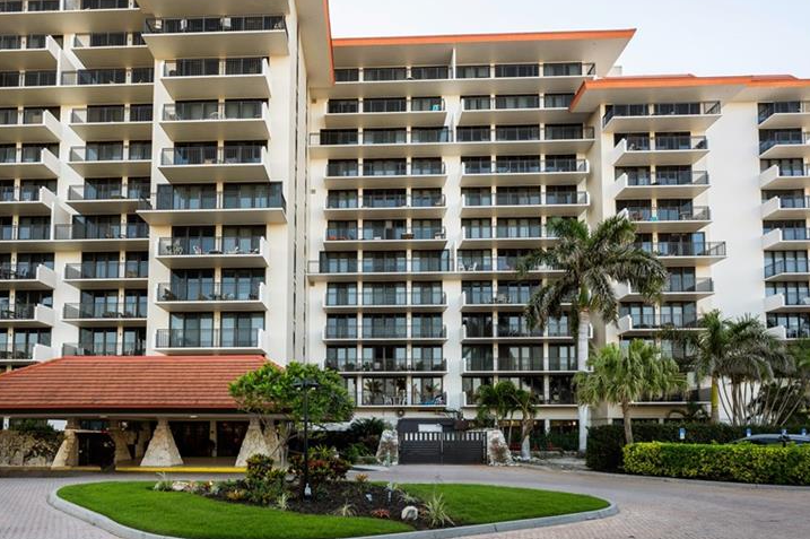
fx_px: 450
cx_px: 245
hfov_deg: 80.1
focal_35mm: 20
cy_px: 299
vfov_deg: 61.7
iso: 125
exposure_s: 1/80
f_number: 8
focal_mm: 14
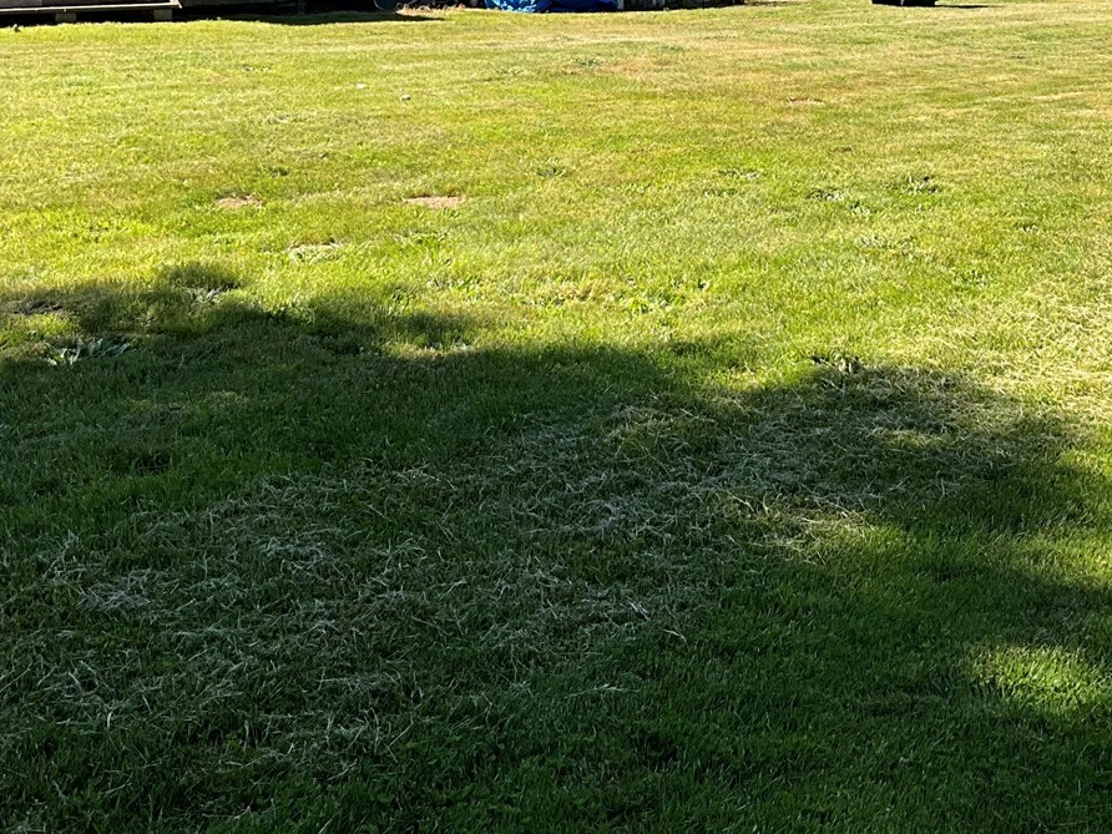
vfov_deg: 27.1
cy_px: 89
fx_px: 1670
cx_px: 693
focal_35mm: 52
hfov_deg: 36.6
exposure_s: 1/978
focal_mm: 3
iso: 25
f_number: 1.8
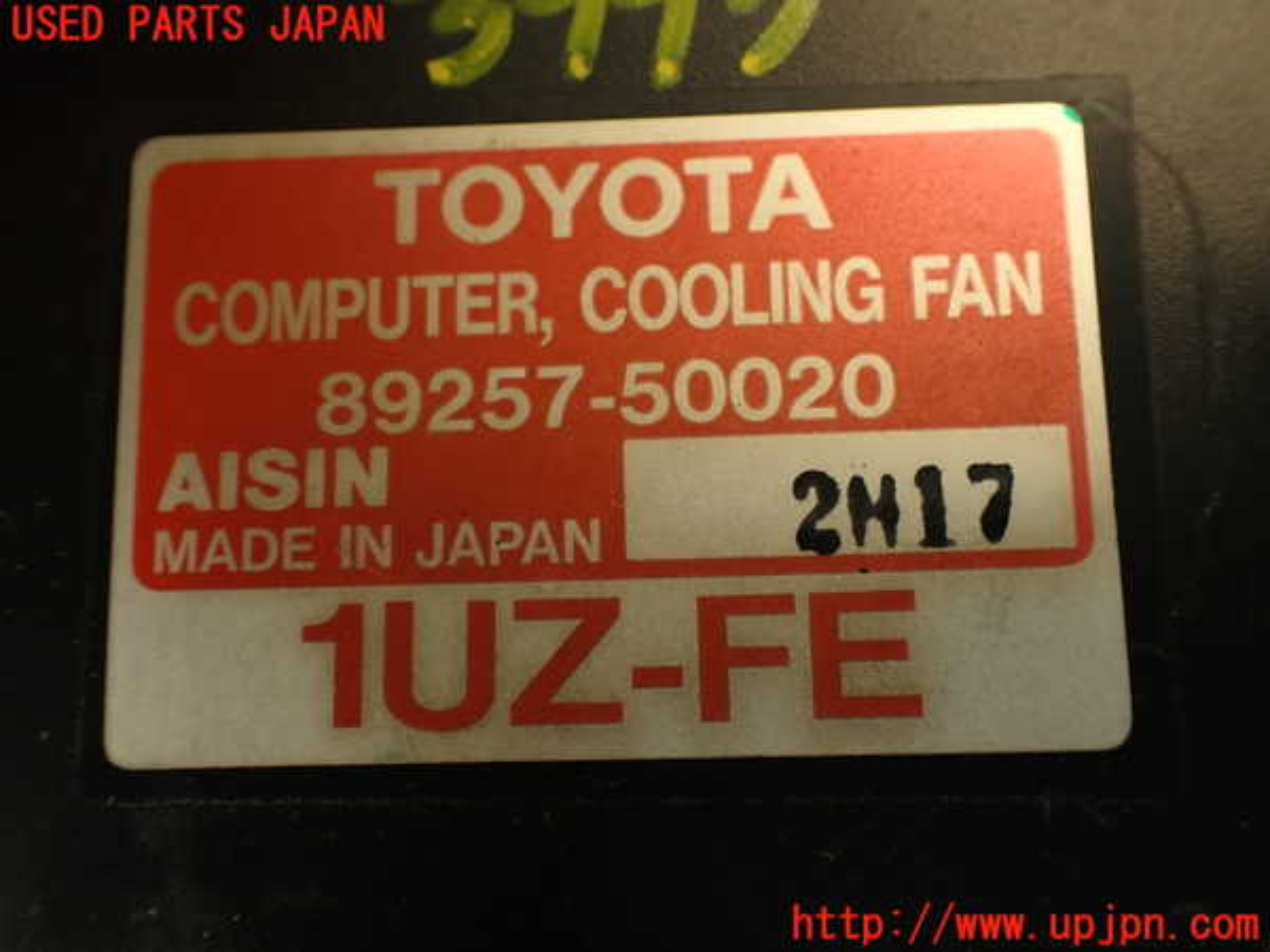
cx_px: 635
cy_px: 476
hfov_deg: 56.8
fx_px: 1174
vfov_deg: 44.2
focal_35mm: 32
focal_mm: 5.79
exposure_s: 1/60
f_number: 2.4
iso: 200
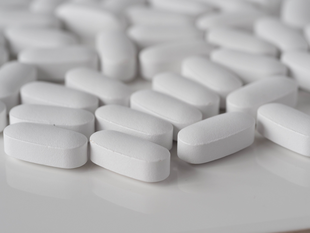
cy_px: 116
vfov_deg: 12.3
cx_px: 155
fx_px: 1075
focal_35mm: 120
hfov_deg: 16.4
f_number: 5
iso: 200
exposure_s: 1/160
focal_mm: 60
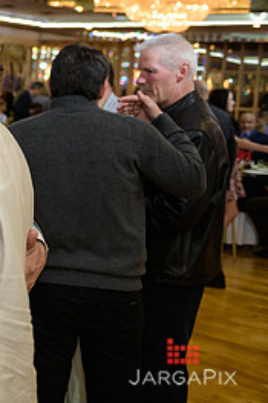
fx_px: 716
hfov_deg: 18.1
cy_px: 122
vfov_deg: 31.1
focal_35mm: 64
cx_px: -168
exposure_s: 1/125
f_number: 3.2
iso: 1000
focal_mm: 29
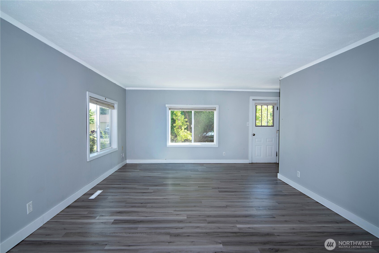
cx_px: 190
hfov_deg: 90.0
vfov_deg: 67.4
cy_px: 126
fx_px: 190
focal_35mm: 18
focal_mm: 18
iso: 200
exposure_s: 1/125
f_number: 5.6
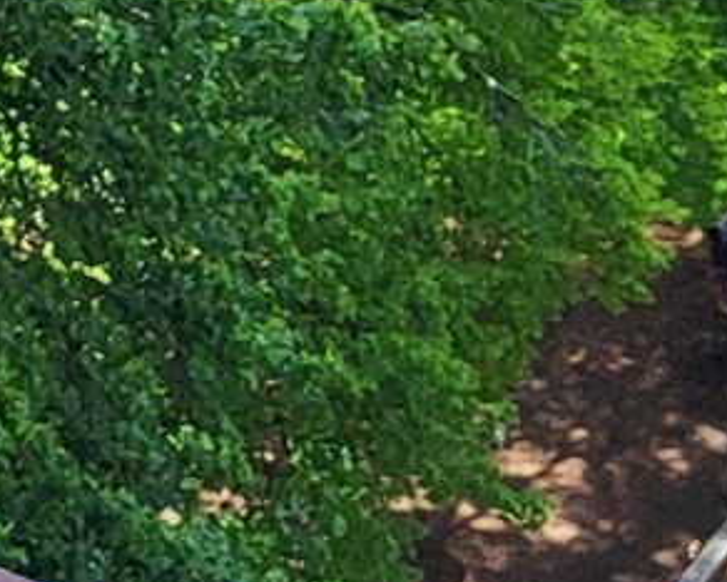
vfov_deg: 7.6
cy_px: -1132
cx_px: -254
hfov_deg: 10.6
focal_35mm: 178
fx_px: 3832
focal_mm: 5.4
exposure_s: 1/1011
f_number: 1.8
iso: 40
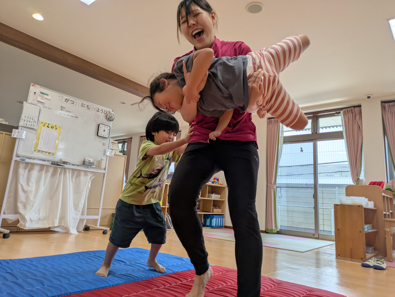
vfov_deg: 54.9
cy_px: 148
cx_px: 198
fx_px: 285
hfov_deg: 69.4
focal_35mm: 25
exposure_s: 1/263
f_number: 1.89
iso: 60
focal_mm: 5.43
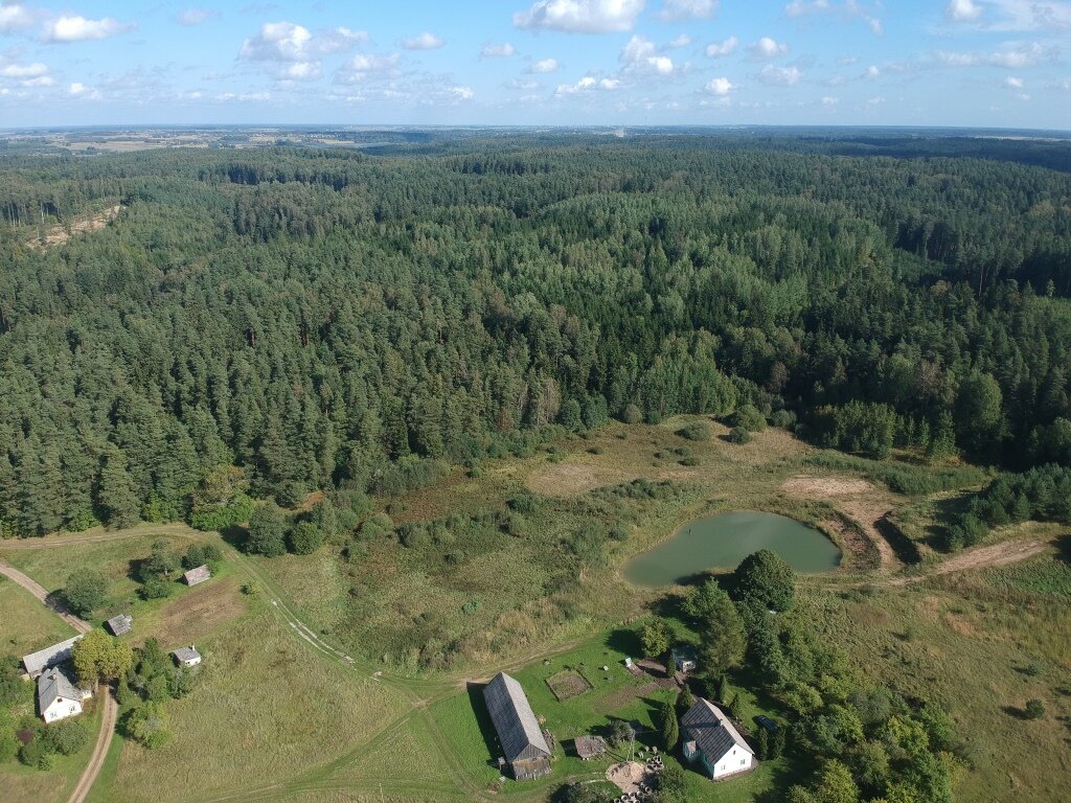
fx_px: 773
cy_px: 402
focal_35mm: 25
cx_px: 536
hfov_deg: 69.4
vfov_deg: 54.9
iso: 100
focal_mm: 4.49
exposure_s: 1/800
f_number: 2.6
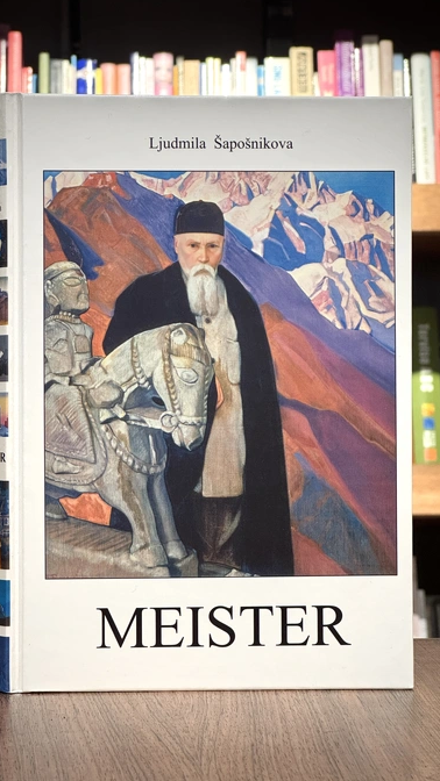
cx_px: 198
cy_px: 389
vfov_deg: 25.0
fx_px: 1763
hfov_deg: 14.2
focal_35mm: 85
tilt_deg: -0.6
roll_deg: -0.3
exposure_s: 1/60
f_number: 2.8
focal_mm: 9
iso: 250
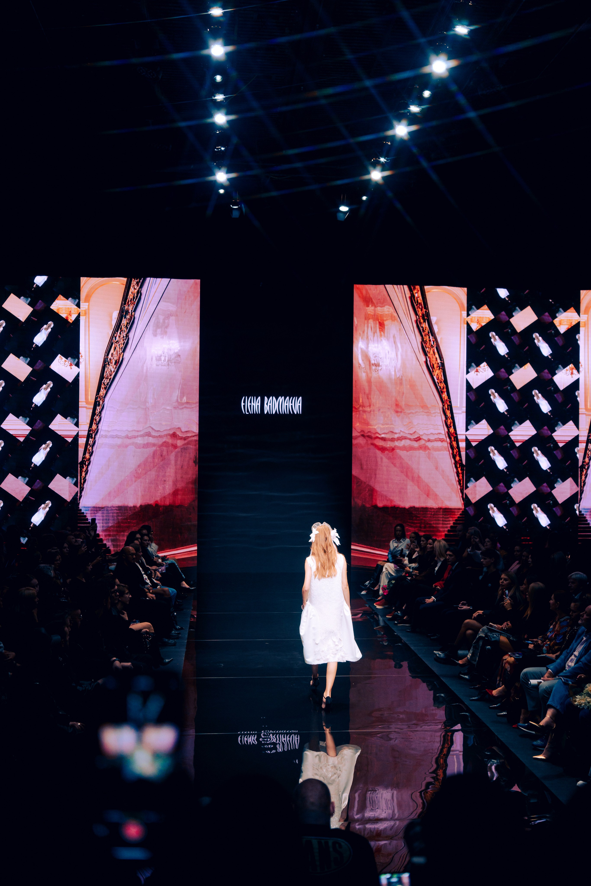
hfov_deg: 37.9
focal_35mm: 35
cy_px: 443
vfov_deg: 54.4
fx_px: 862
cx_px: 296
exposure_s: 1/320
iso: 800
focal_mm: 35
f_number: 2
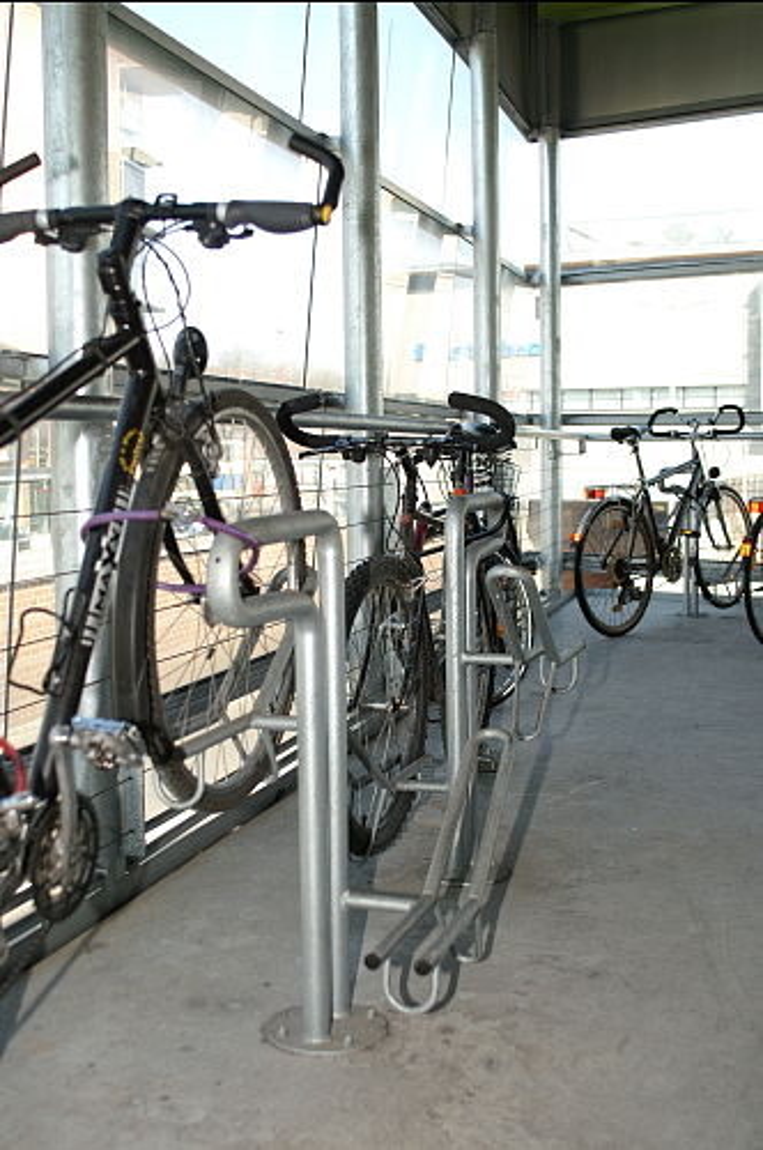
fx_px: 1339
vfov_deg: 46.5
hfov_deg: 31.8
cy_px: 575
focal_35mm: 42
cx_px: 382
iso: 100
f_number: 3.5
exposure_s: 1/250
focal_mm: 28
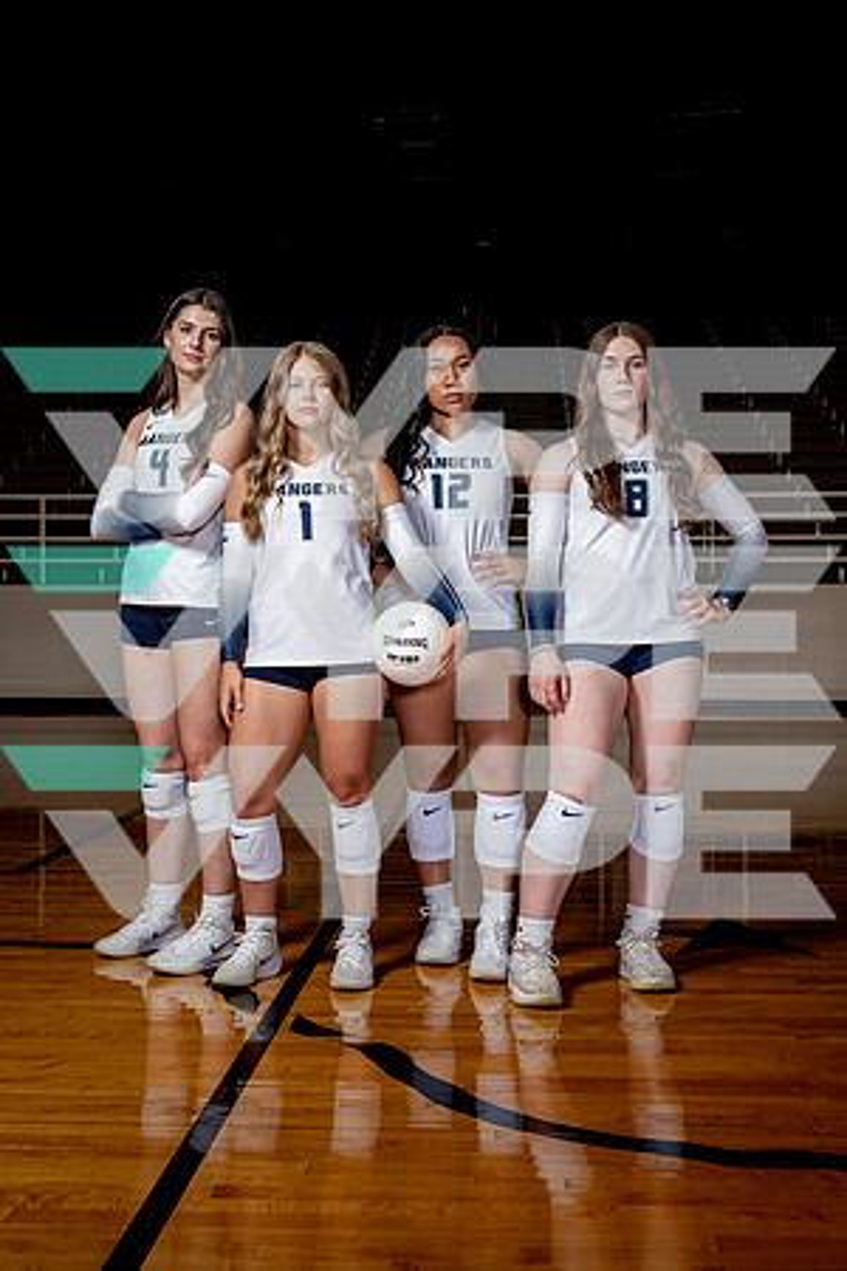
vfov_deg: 45.4
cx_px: 424
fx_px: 1517
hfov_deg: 31.2
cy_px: 636
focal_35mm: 43
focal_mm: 43
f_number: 8
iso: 100
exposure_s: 1/250
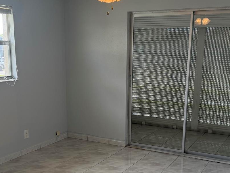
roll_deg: +0.2
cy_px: 122
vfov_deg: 29.9
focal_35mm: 48
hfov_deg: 39.7
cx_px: 114
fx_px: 319
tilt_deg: -12.2
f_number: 1.78
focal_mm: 6.76
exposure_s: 1/180
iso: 100
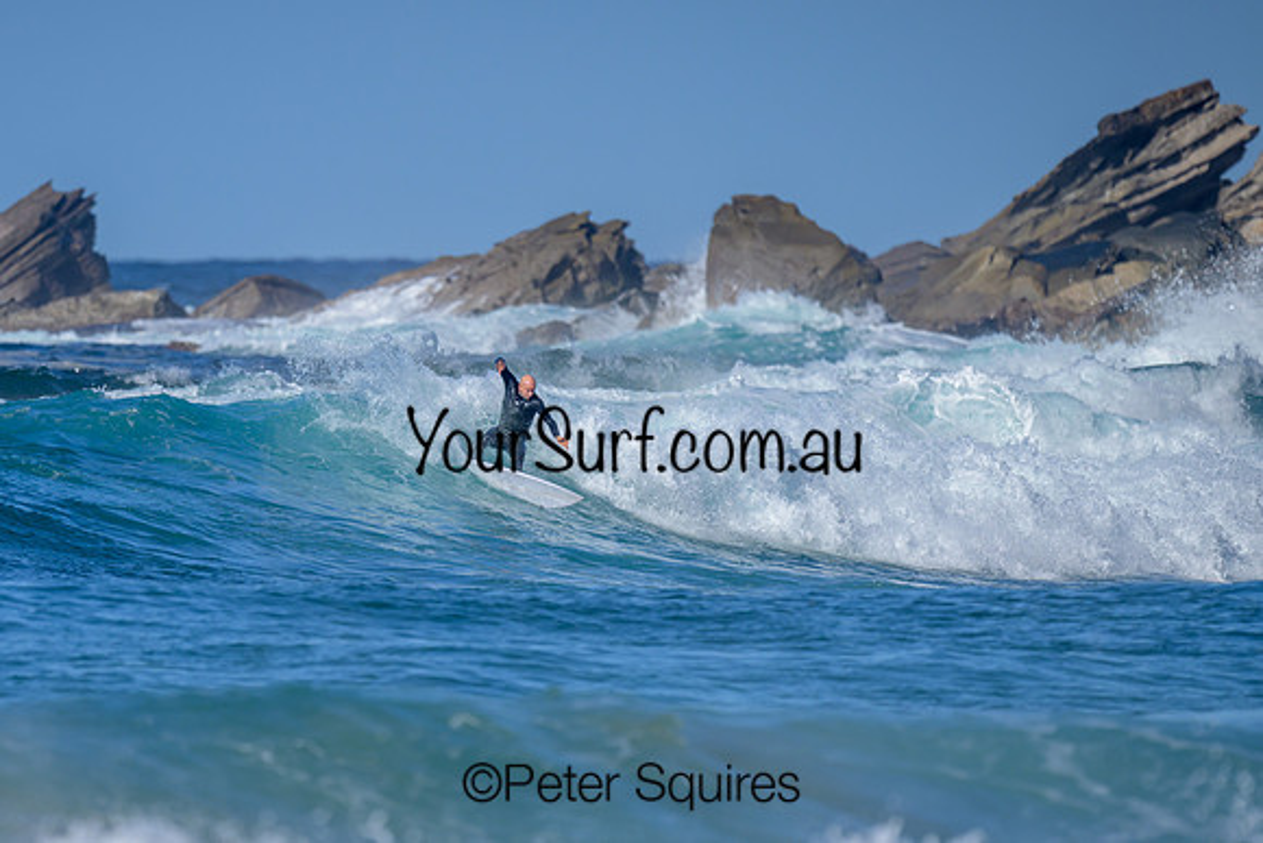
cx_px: 398
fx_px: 38551
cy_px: 489
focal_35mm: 1099
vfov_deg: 1.3
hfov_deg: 1.9
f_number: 6.3
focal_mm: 800
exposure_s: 1/2000
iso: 180
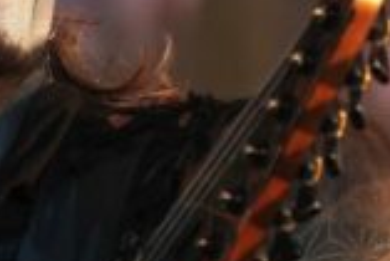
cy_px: 60
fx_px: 14220
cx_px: 179
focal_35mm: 1311
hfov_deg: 1.6
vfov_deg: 1.1
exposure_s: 1/320
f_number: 6.3
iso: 500
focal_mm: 179
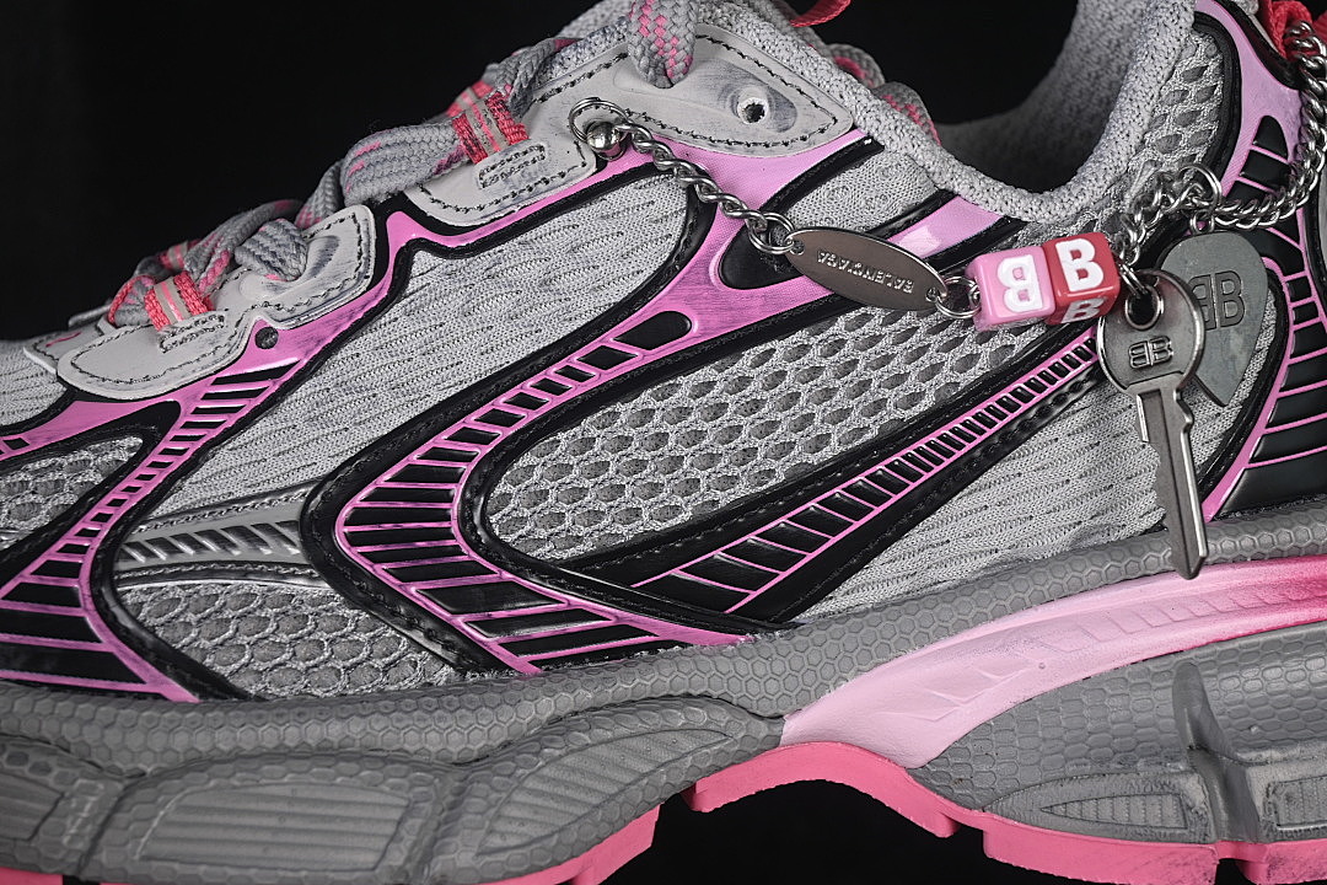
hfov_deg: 27.0
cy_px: 442
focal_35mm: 75
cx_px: 664
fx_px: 2764
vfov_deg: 18.2
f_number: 6.3
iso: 160
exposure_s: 1/60
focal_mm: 50
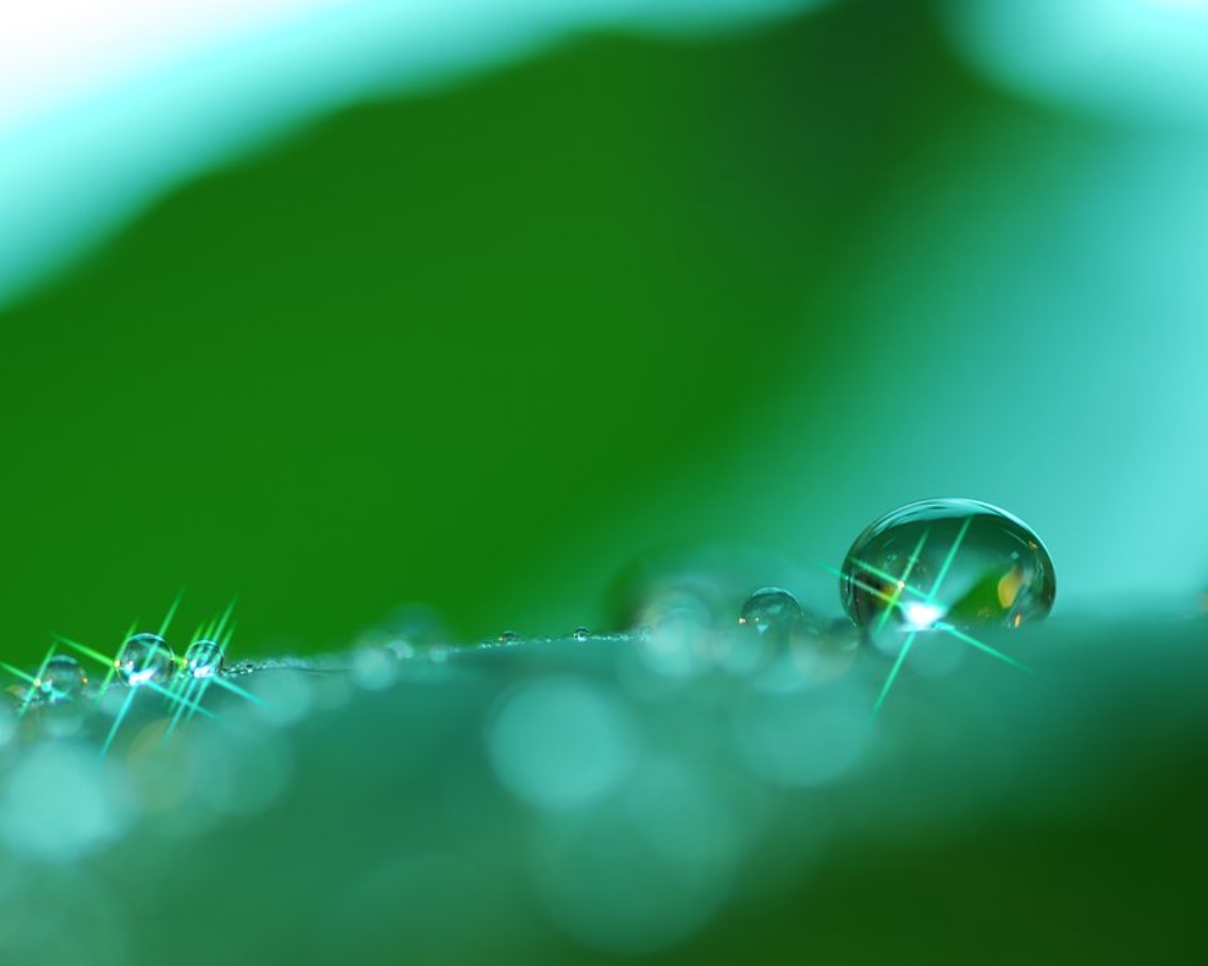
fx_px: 5540
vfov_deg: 10.0
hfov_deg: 12.4
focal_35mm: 155
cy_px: 491
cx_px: 549
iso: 100
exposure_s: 1/15
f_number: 4.5
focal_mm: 90
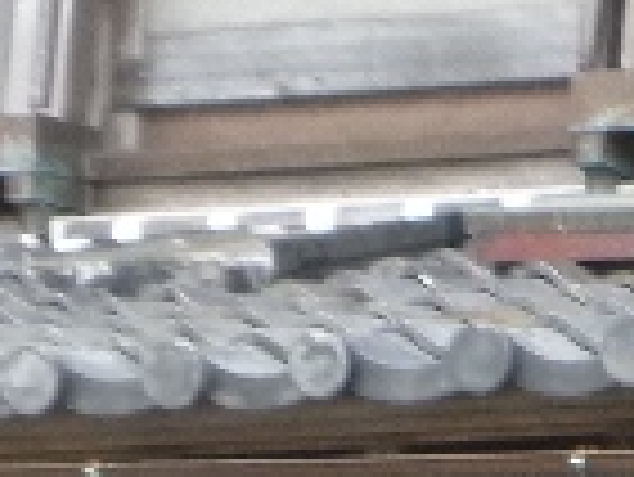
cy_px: 612
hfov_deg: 9.7
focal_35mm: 181
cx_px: 1488
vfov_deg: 8.1
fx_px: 3318
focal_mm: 4.5
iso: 125
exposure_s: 1/60
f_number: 3.9
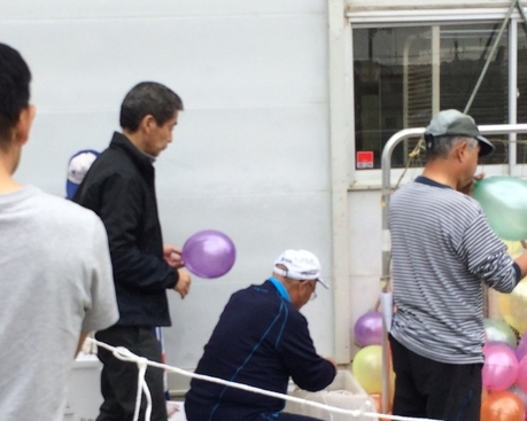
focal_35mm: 74
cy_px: 264
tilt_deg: -8.7
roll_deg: +3.7
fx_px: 1154
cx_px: 216
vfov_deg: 20.7
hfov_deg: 25.7
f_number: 2.2
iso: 32
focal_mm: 4.15
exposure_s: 1/477
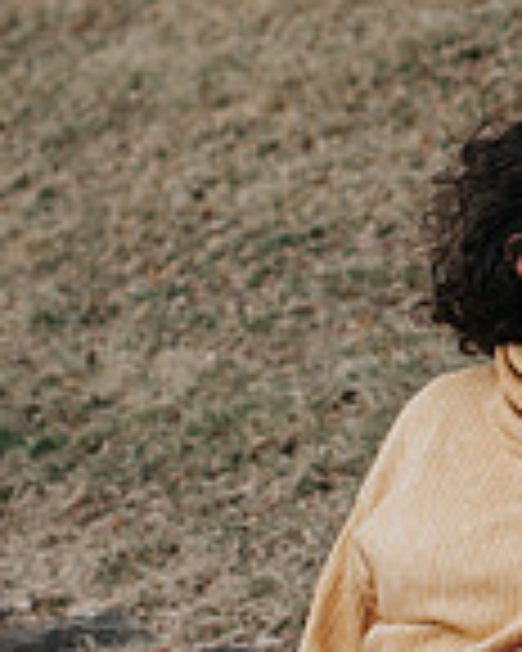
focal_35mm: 131
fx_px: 2530
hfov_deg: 11.4
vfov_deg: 14.7
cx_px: 752
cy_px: 443
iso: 140
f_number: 3.2
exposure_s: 1/800
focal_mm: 35
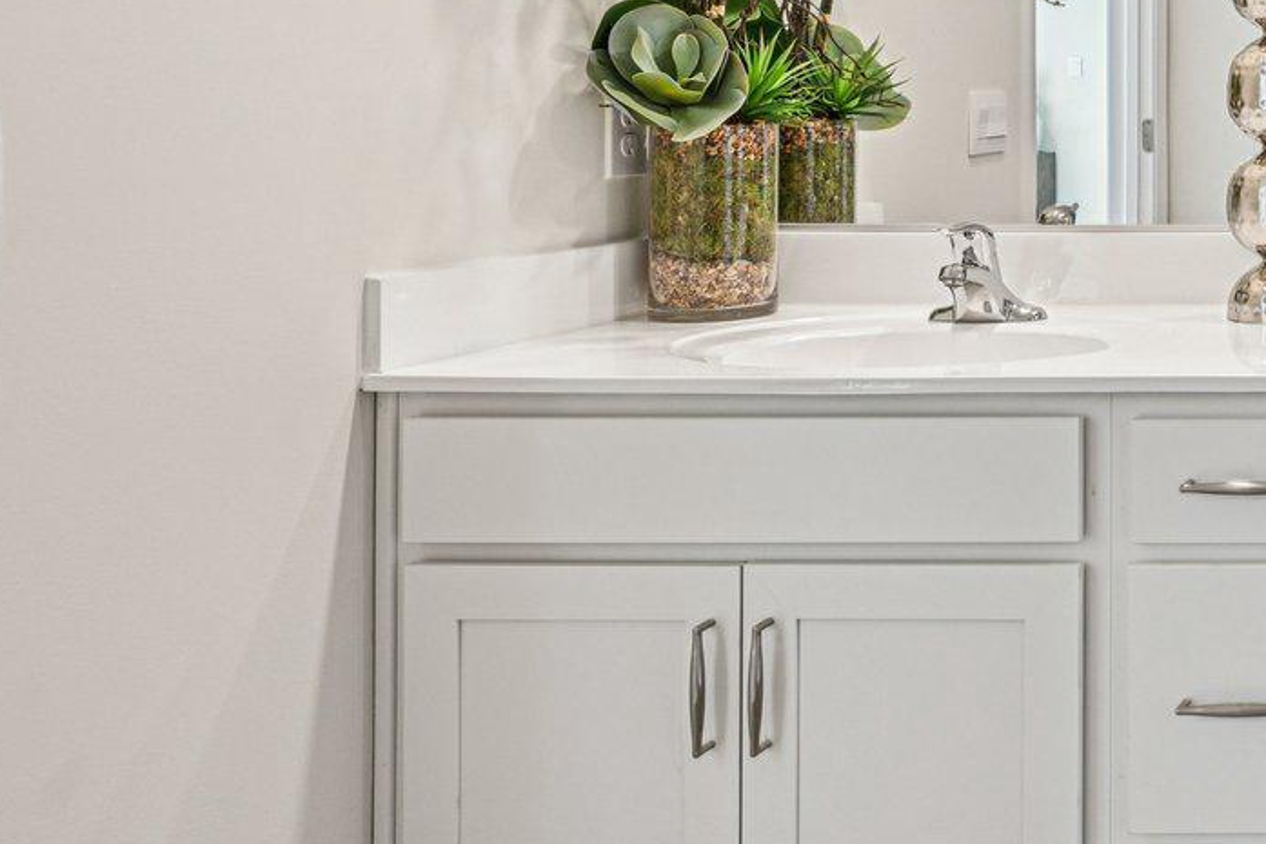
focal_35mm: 47
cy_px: 86
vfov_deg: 27.6
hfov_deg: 31.5
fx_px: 1653
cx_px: 1673
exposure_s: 1/20
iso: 400
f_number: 8
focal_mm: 16
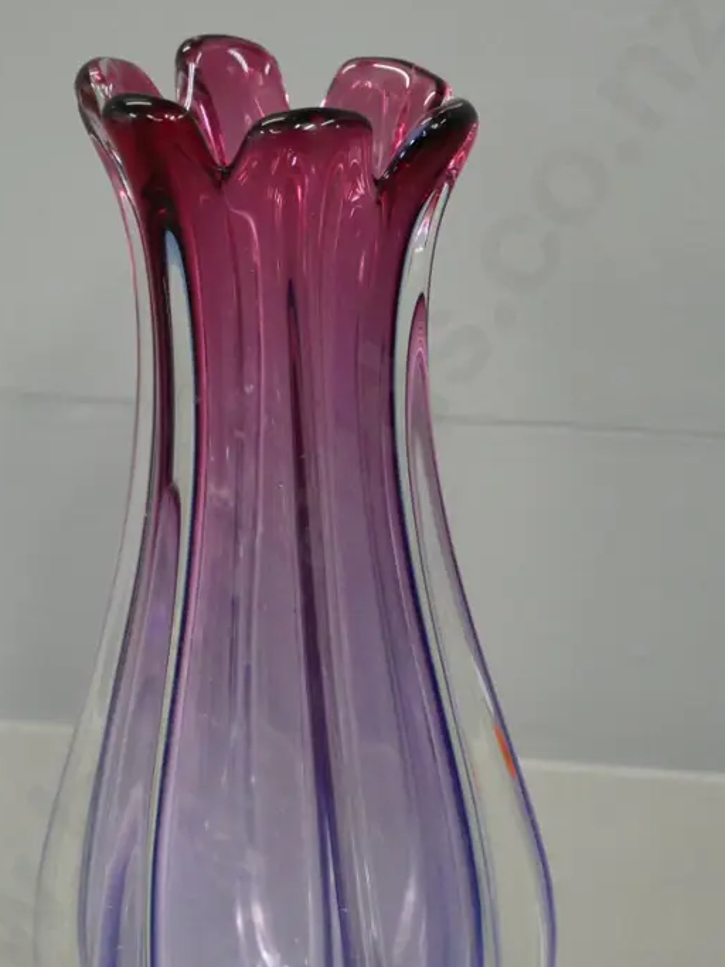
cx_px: 276
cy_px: 576
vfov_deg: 20.4
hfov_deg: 15.4
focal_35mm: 96
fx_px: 2682
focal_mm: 32
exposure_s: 1/100
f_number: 5
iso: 3200
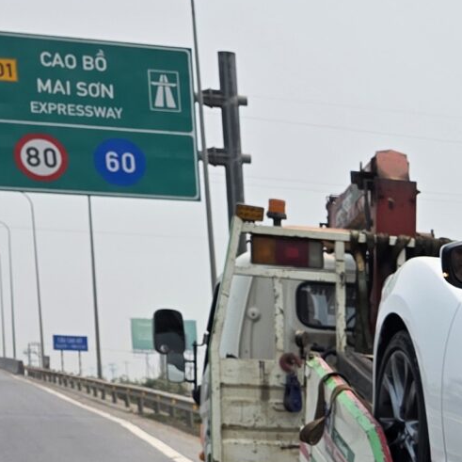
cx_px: 931
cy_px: 620
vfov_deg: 15.5
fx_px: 1601
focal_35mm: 106
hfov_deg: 13.9
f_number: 1.7
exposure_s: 1/5958
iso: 80
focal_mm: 6.3
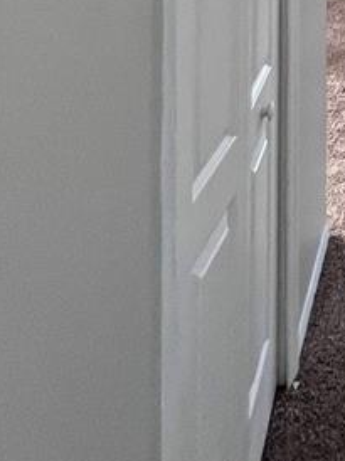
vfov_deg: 24.8
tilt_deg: +1.2
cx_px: 535
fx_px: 759
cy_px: -254
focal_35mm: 57
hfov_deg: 21.1
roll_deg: -0.9
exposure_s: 1/120
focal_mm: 1.57
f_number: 1.8
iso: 125
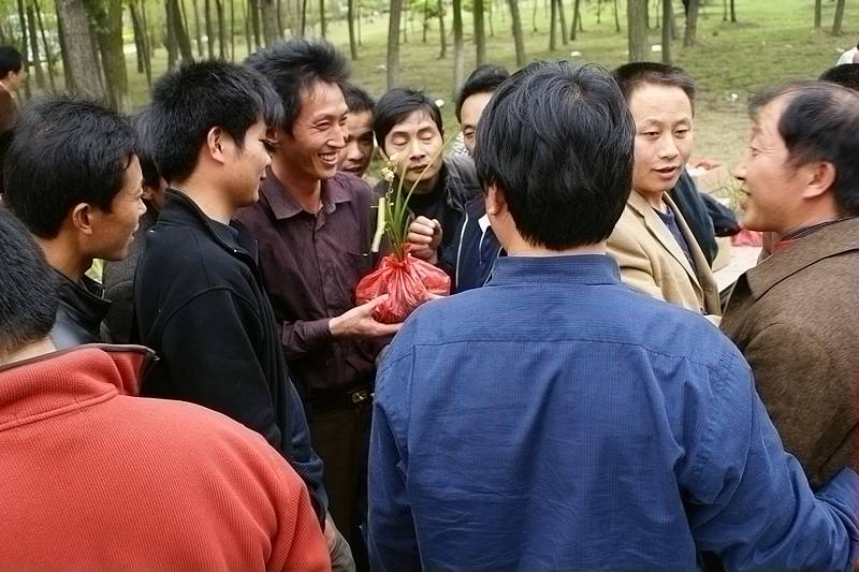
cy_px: 286
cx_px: 430
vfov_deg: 34.2
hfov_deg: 49.6
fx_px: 930
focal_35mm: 39
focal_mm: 26
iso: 100
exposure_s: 1/50
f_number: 5.6
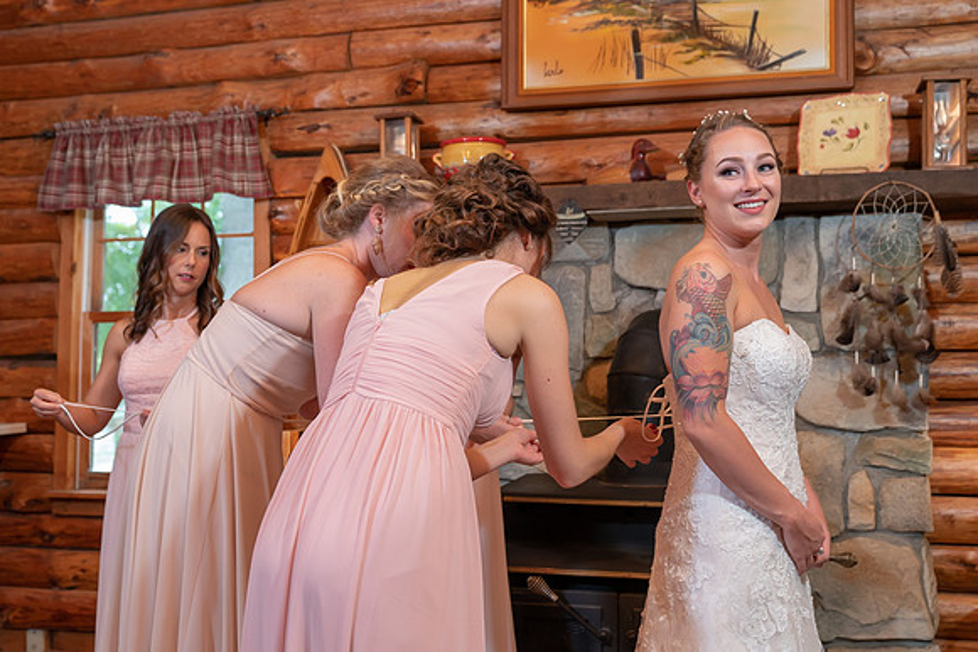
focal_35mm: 39
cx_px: 482
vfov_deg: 34.2
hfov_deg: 49.6
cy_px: 326
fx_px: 1059
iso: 2000
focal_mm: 38
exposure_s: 1/200
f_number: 4
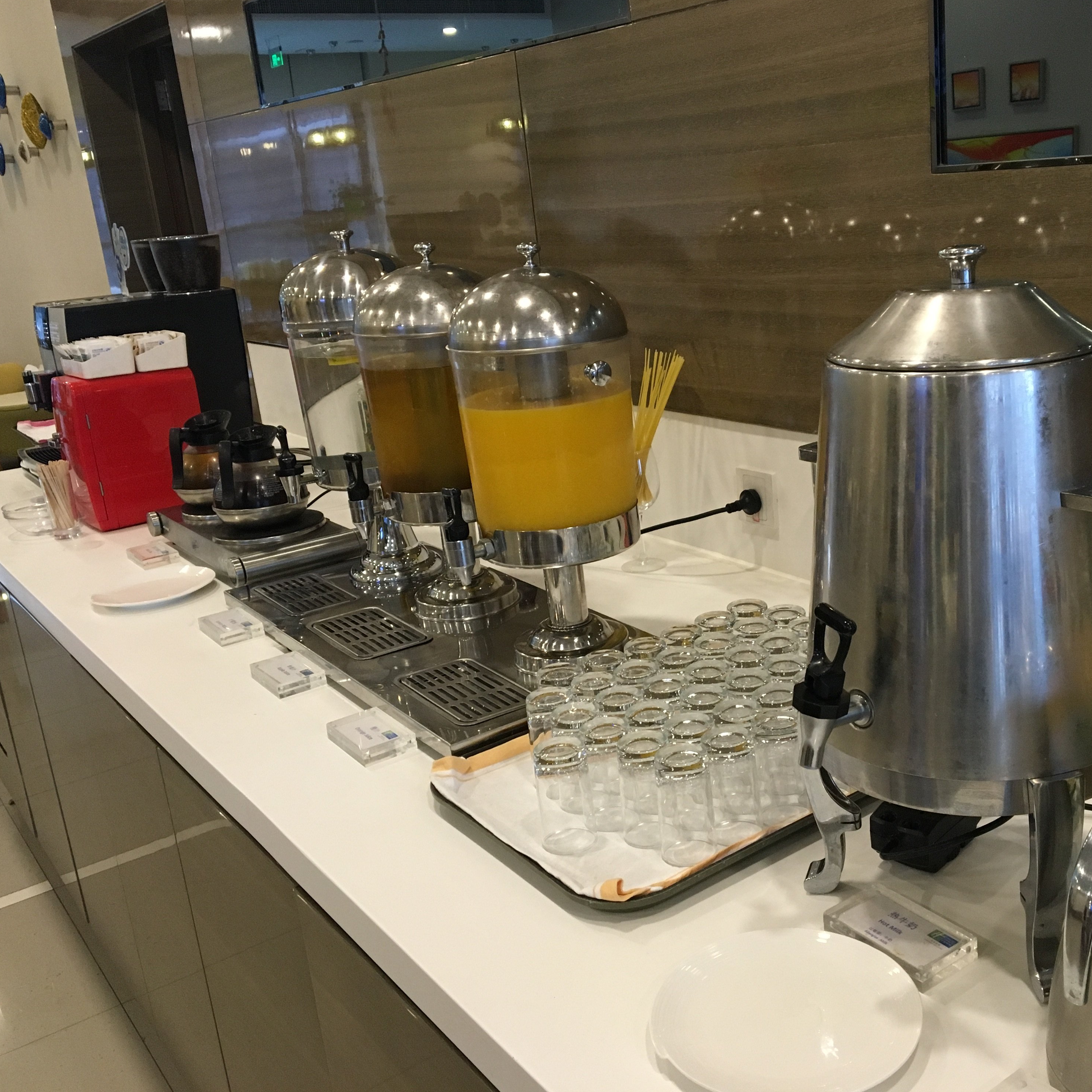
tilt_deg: -17.6
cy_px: 542
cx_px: 683
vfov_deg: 47.2
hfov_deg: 46.8
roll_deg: +4.6
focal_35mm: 35
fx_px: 1249
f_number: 2.2
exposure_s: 1/33
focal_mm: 4.15
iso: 160
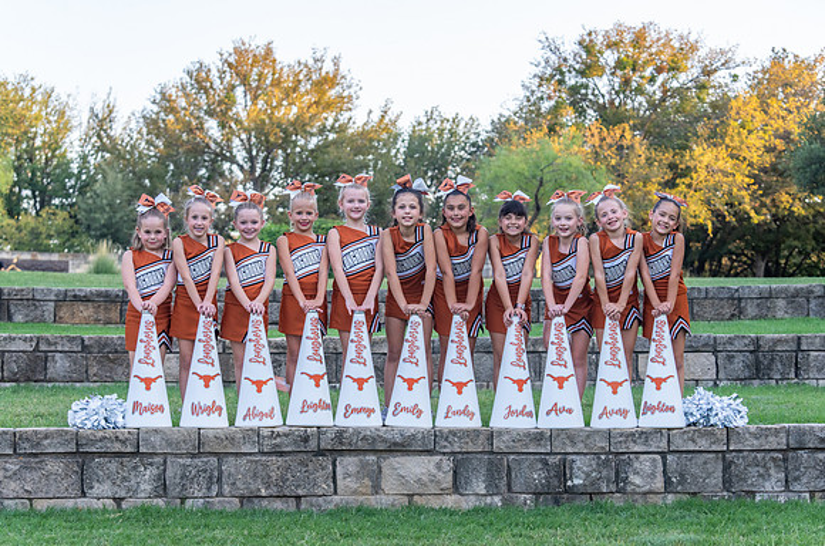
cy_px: 283
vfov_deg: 18.4
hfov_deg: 27.6
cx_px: 416
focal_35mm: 74
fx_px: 1682
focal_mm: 70
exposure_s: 1/400
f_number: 4
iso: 640
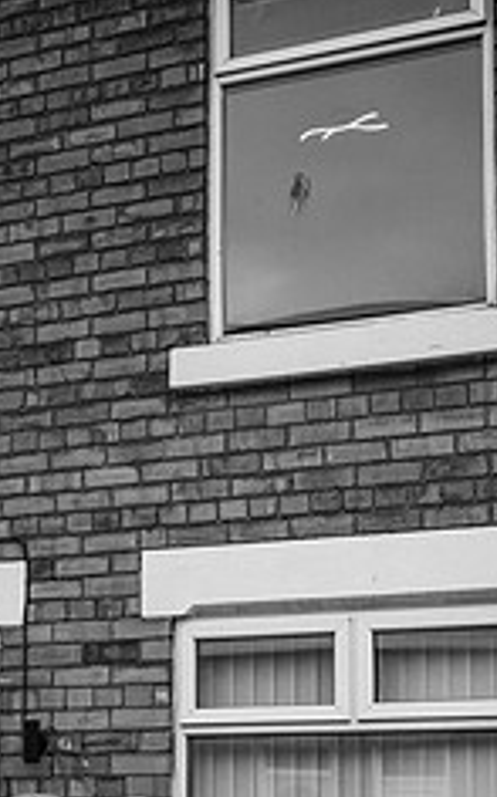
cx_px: 127
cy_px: 709
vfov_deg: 29.1
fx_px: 1477
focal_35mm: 68
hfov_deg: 19.0
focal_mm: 35
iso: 100
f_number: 1.8
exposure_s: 1/3200
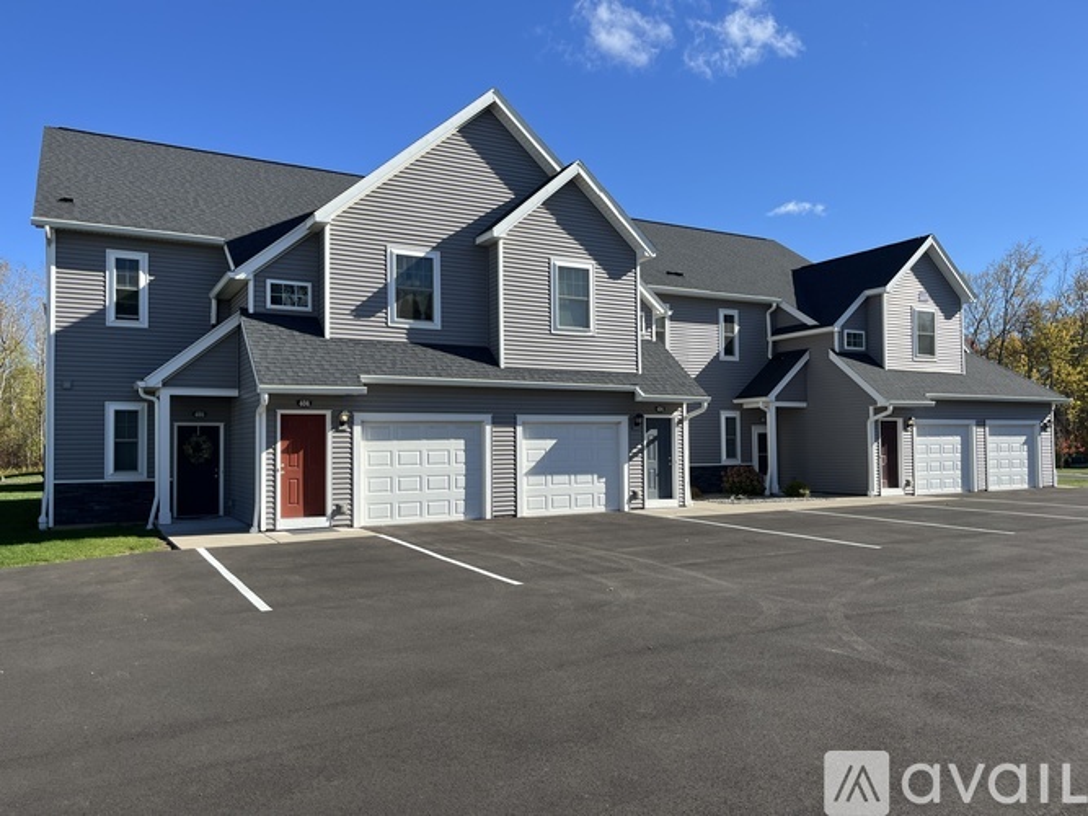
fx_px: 817
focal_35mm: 26
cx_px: 544
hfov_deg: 67.3
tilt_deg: +2.0
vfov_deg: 53.0
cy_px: 408
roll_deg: +0.5
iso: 50
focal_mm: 5.1
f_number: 1.6
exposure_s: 1/2410
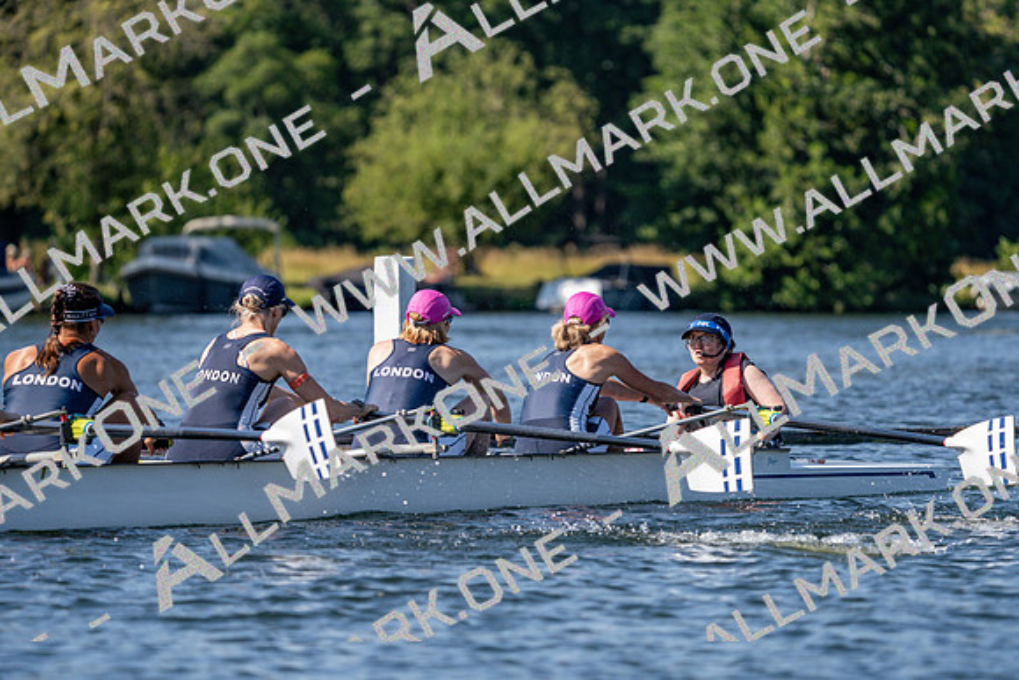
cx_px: 510
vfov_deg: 4.2
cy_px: 340
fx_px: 9229
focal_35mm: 326
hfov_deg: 6.3
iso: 250
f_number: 6.3
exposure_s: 1/1600
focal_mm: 326
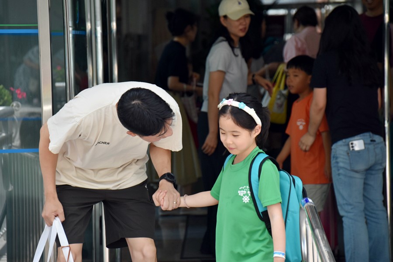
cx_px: 196
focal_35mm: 225
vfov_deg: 6.1
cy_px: 131
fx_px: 2456
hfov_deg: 9.1
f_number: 6
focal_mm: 150
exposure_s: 1/250
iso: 560
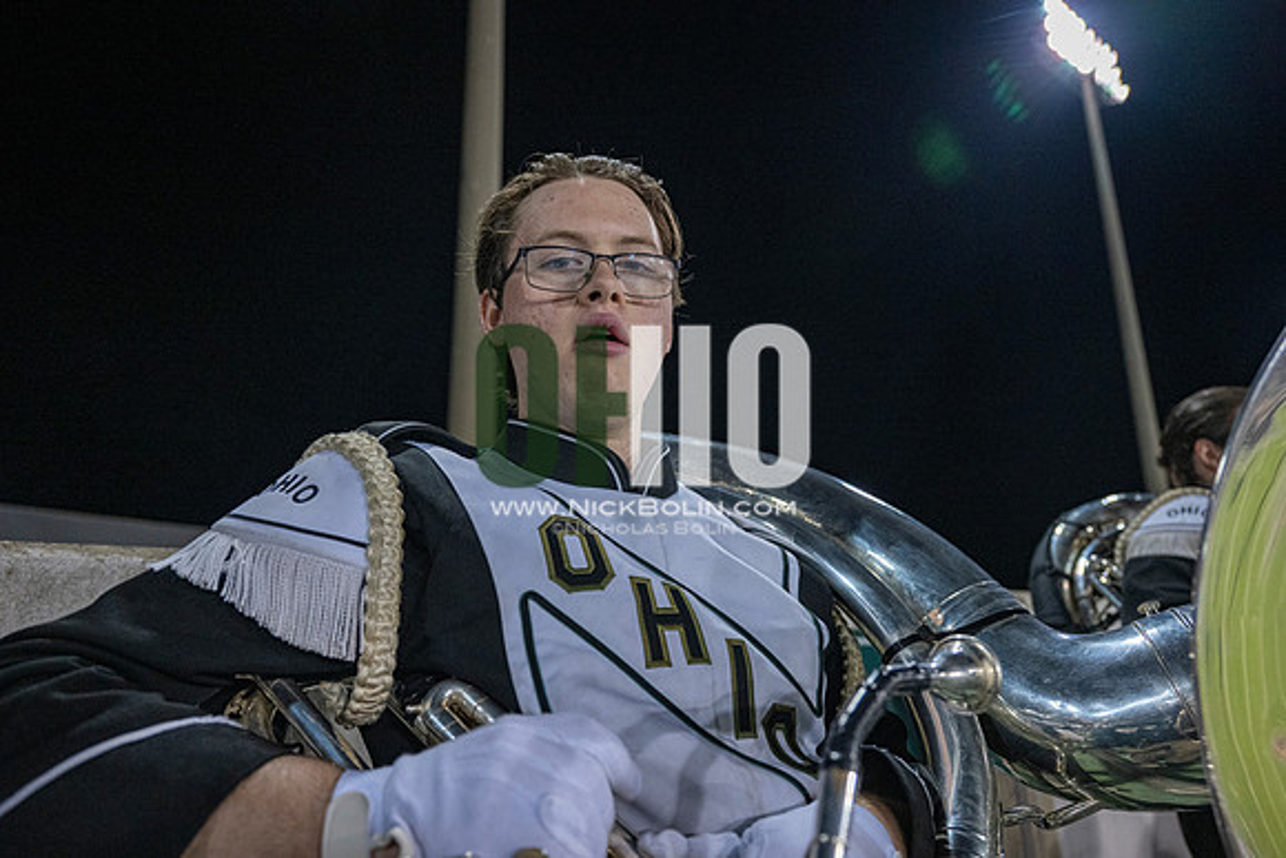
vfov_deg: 53.2
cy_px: 429
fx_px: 857
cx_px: 643
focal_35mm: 24
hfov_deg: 73.7
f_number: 3.2
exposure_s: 1/500
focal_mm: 24
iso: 2000
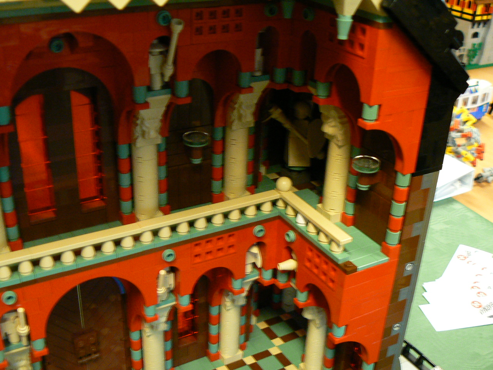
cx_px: 246
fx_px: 584
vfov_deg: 35.1
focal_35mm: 41
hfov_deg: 45.8
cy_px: 185
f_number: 2.8
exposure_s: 1/10
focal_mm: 6
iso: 200
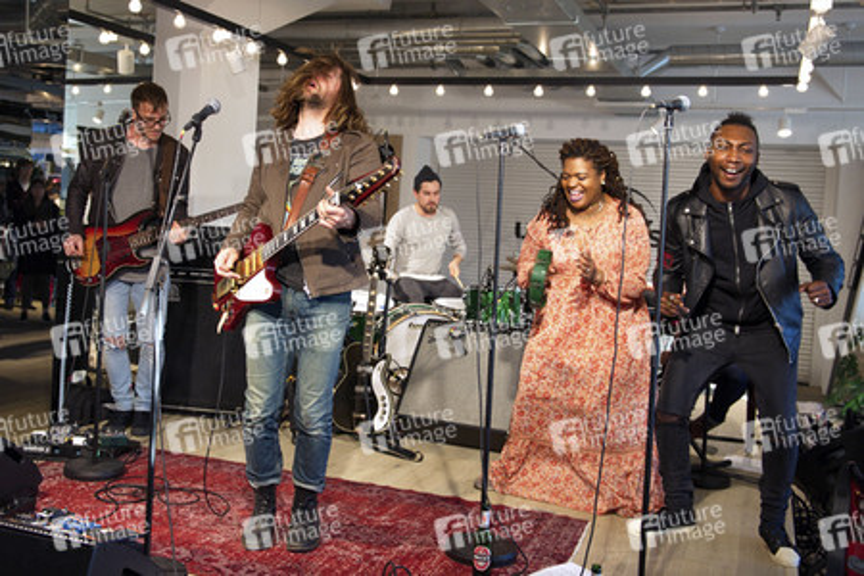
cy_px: 288
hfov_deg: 58.7
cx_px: 432
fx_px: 768
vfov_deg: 41.1
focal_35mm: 32
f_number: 3.5
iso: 1600
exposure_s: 1/200
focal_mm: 32
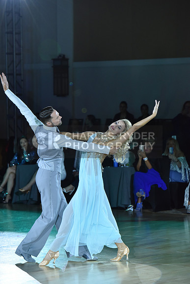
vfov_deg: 14.7
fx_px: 1108
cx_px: 95
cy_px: 142
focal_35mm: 140
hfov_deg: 9.8
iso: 1600
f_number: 4.5
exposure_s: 1/250
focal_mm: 140
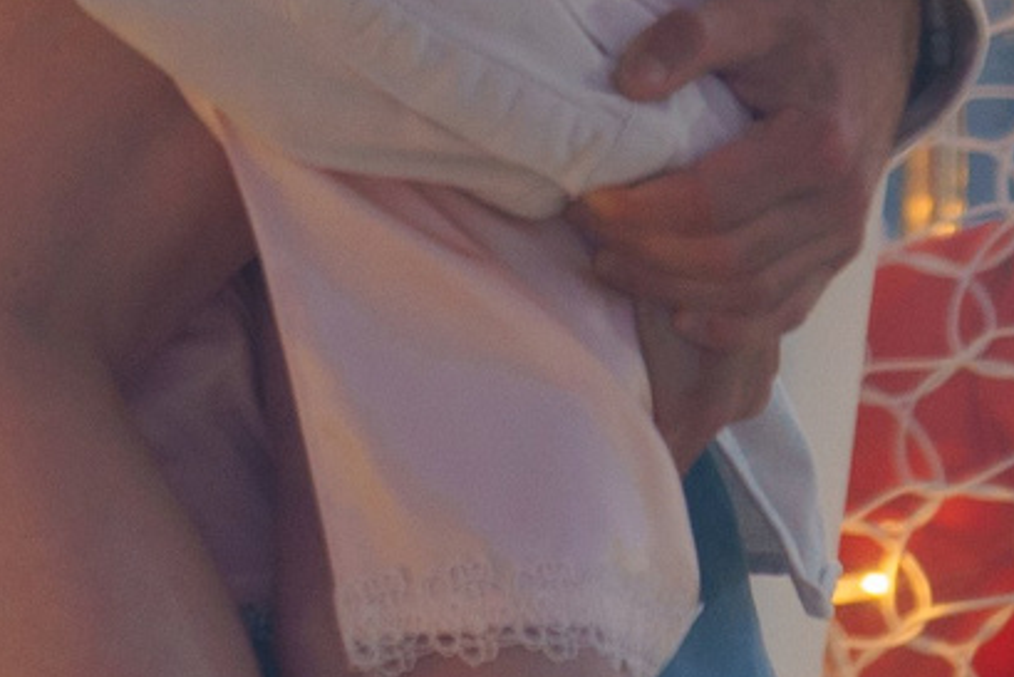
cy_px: -1401
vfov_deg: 3.2
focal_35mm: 419
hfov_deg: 4.9
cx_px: 283
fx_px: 11805
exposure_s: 1/50
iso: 640
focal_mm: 67
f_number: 2.8
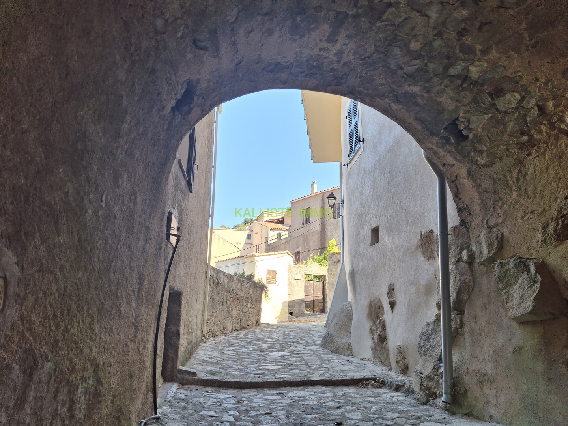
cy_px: 213
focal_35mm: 25
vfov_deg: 54.9
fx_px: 410
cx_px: 284
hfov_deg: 69.4
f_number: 1.8
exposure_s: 1/100
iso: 25
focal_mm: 4.69
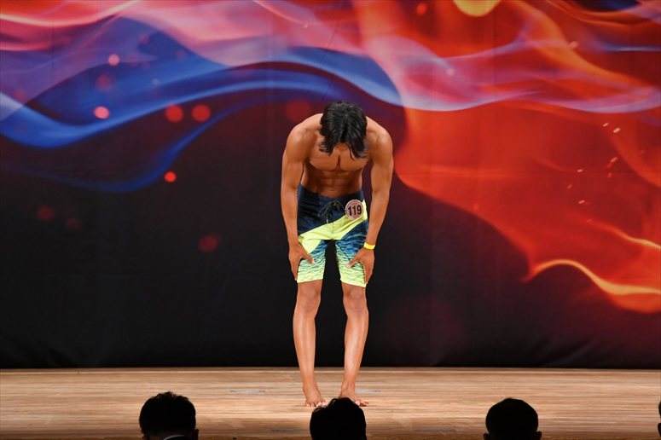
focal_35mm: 225
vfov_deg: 6.1
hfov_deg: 9.2
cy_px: 220
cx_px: 330
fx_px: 4129
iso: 3200
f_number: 5.6
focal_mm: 150
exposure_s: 1/400
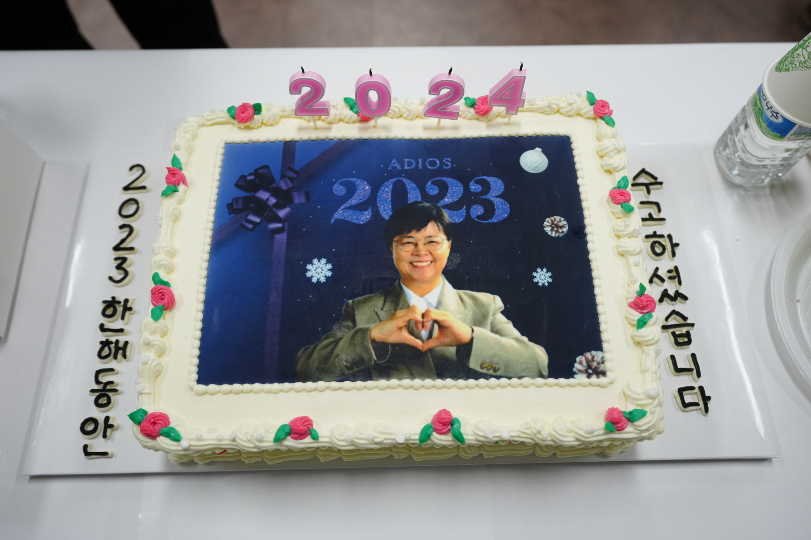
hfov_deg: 69.4
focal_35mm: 26
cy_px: 270
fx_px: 586
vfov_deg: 49.6
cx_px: 406
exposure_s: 1/160
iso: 1250
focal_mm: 26
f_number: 4
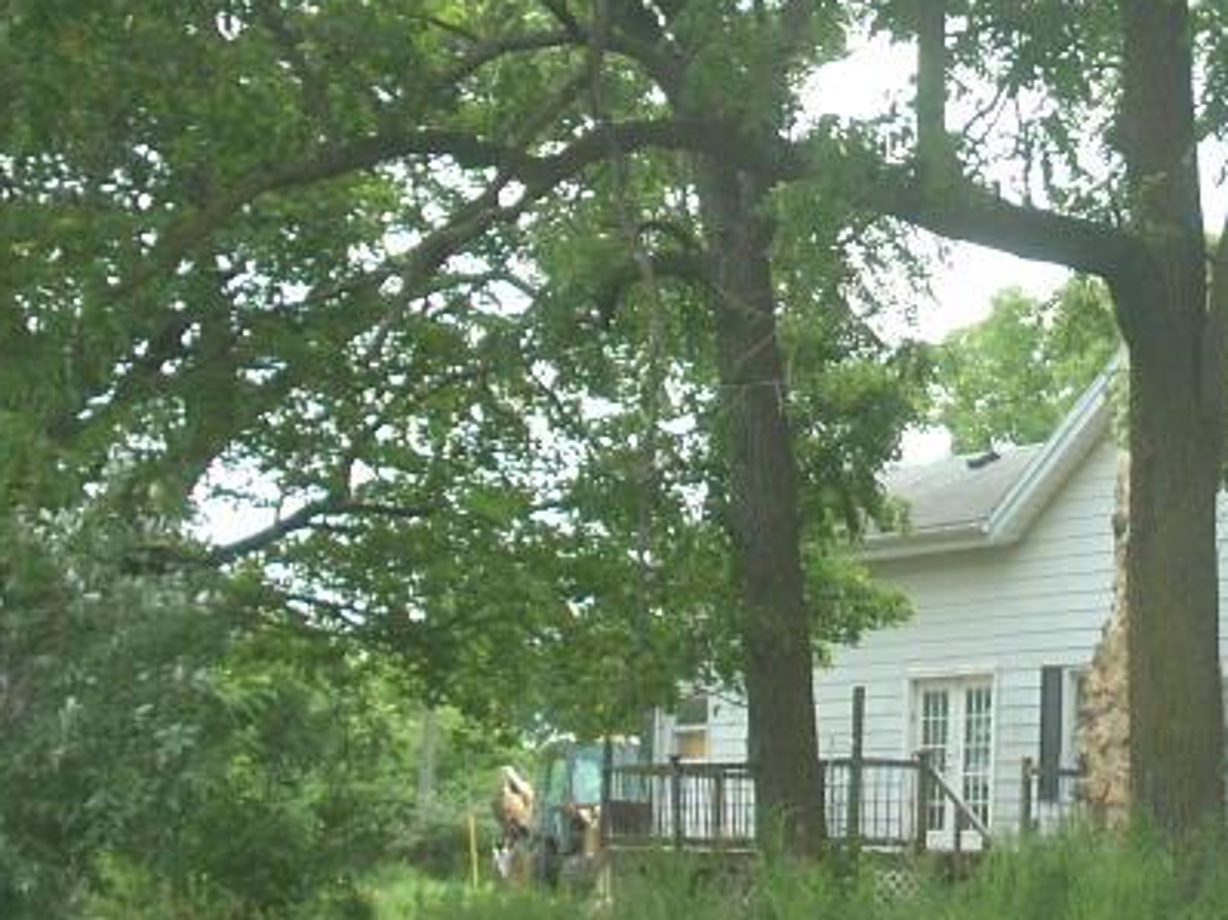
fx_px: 3369
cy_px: 65
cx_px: 1314
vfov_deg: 15.3
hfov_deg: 19.8
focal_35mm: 95
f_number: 2.8
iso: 64
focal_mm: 6.2
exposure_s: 1/220
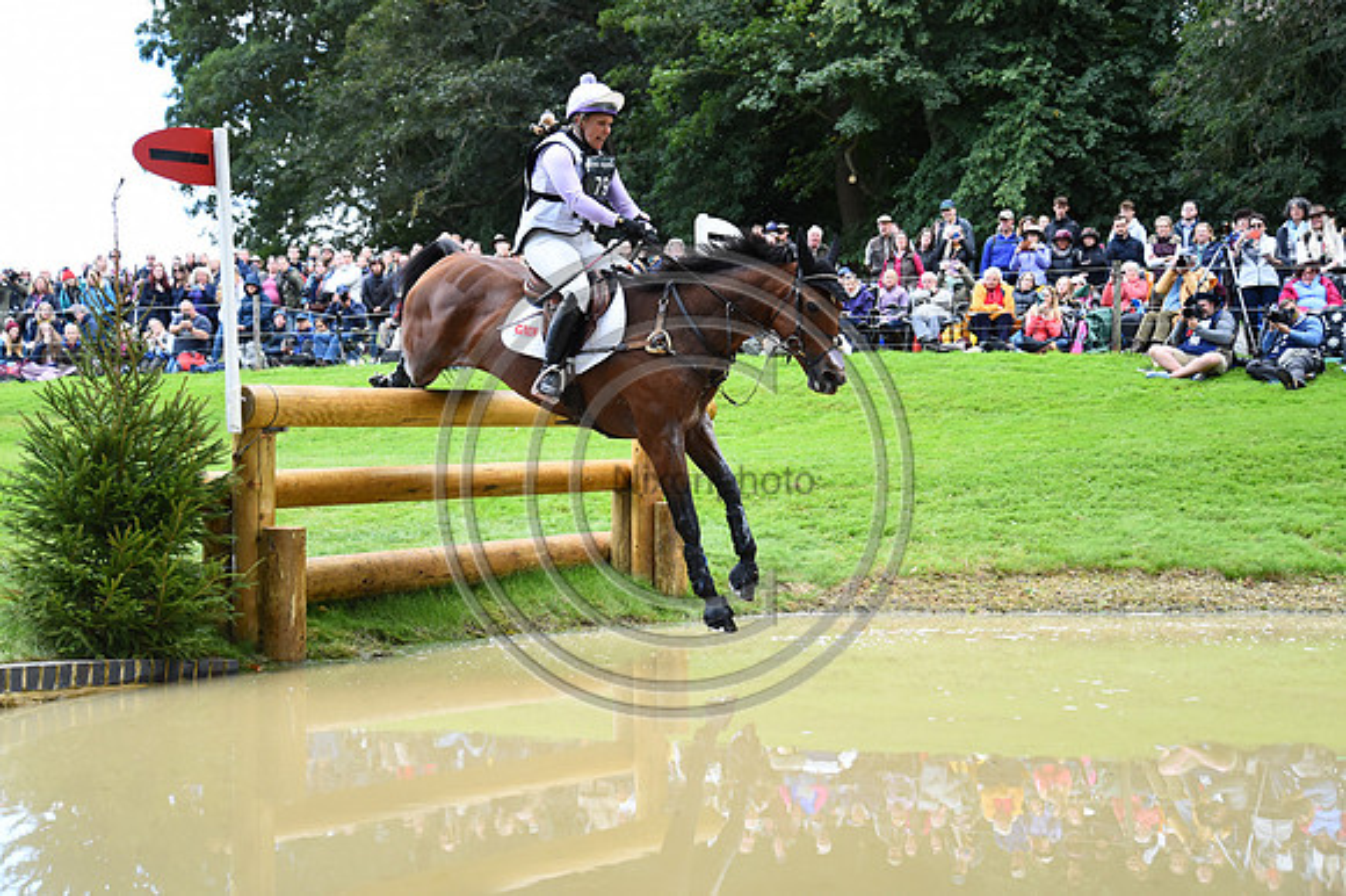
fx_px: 1794
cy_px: 448
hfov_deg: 41.1
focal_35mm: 48
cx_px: 673
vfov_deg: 28.0
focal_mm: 48
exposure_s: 1/1600
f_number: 4.2
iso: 2500
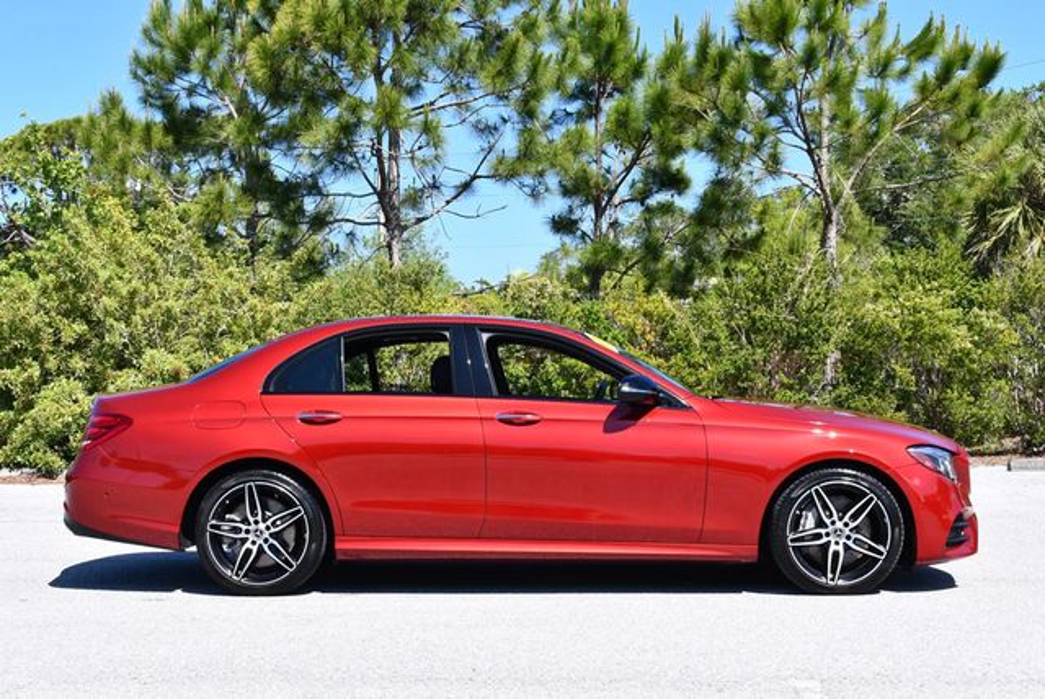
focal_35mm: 58
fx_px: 1685
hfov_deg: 34.5
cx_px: 522
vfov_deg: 23.4
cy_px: 350
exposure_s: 1/250
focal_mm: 29
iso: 180
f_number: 8
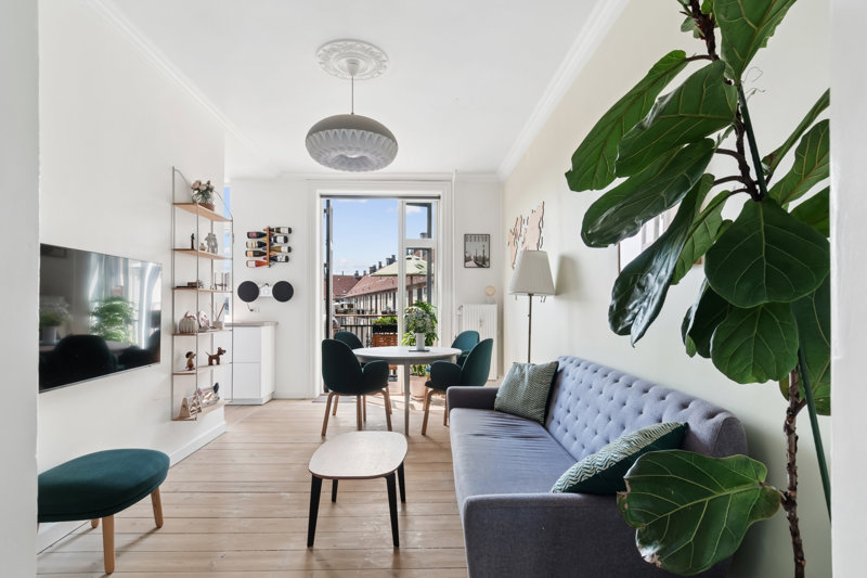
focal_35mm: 18
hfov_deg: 90.0
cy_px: 289
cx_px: 434
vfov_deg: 67.4
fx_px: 433
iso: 200
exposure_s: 1/30
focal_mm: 12
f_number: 10
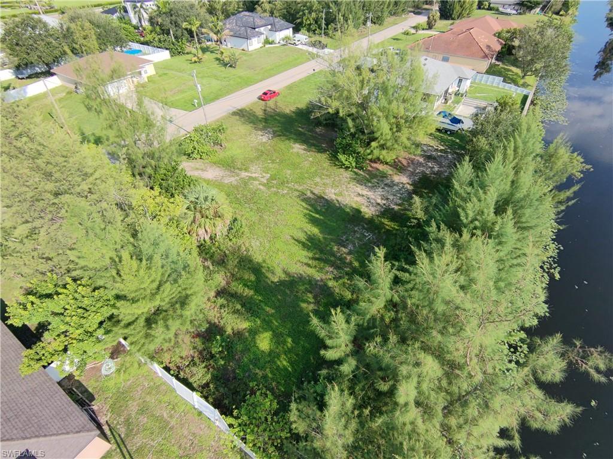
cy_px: 230
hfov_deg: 91.0
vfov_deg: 74.7
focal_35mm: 17
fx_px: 301
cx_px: 306
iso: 100
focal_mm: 17
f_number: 2.8
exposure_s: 1/644
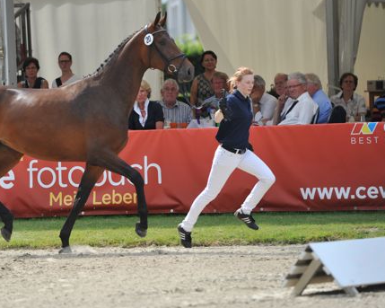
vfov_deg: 5.8
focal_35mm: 266
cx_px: 118
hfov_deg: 7.3
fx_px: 3030
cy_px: 128
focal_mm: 190
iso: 250
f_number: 4
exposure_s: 1/1600
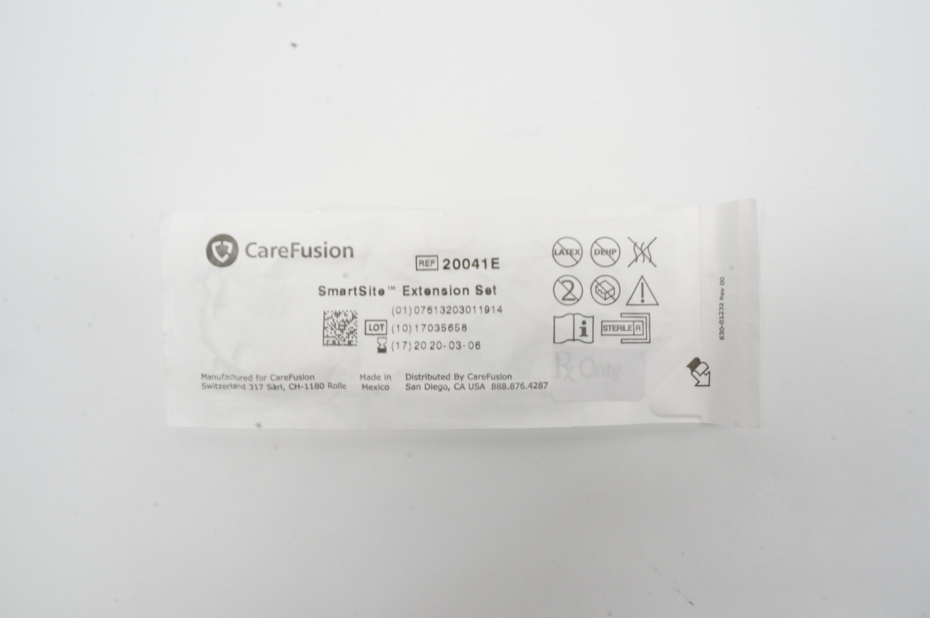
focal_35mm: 30
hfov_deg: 62.0
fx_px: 774
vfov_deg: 43.5
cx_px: 465
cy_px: 309
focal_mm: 20
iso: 800
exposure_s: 1/5
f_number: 22
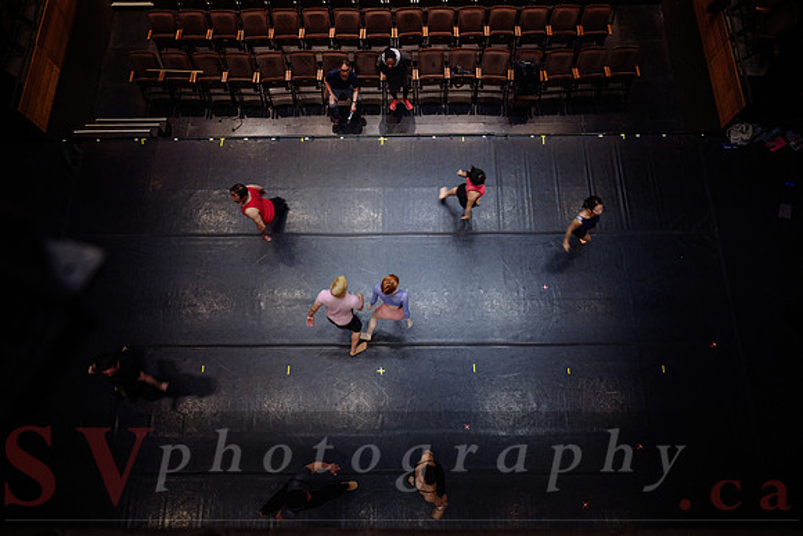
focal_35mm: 24
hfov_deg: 73.7
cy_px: 268
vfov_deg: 53.2
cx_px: 402
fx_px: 535
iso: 2500
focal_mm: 24
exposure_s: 1/100
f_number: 3.2
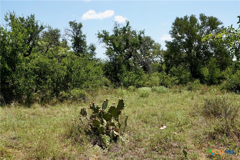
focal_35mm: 34
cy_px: 80
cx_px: 120
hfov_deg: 55.8
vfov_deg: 38.9
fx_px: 227
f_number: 4
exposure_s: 1/500
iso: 100
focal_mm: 12.33
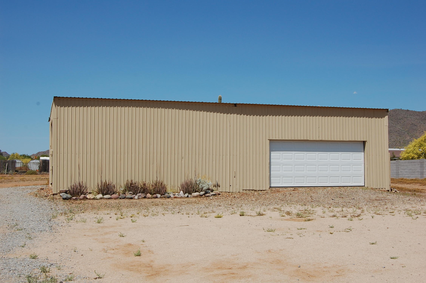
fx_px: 567
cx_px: 213
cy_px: 142
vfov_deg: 28.0
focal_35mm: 48
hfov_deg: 41.2
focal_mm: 32
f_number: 11
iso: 200
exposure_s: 1/500
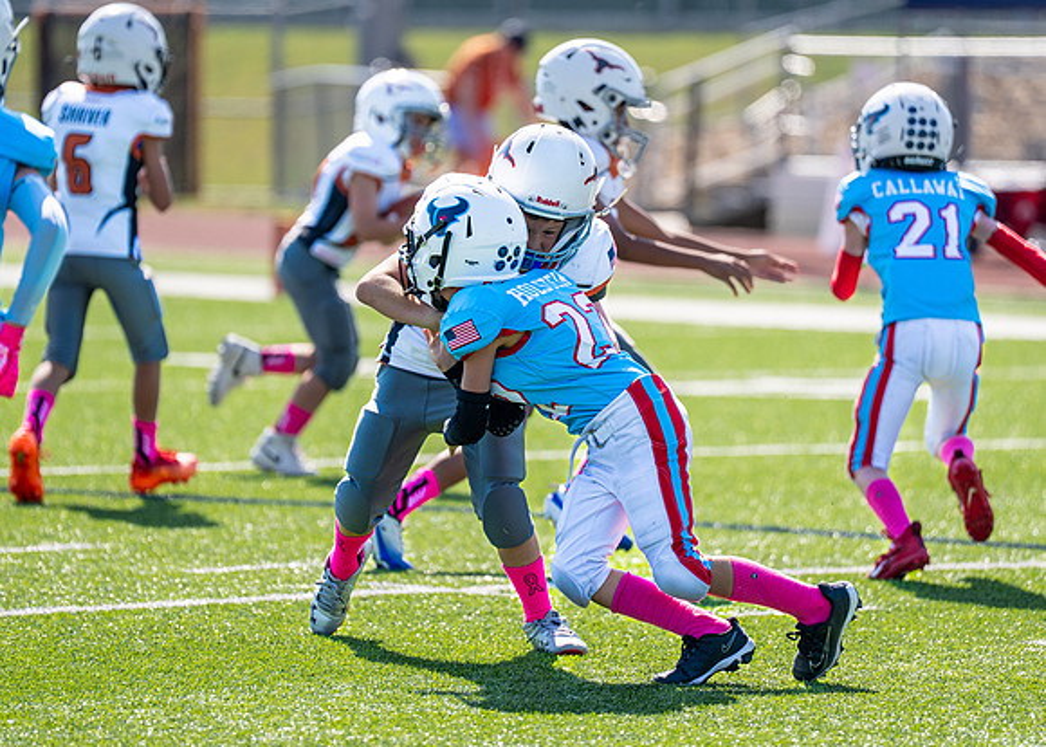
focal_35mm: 266
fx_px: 7899
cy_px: 331
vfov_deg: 5.4
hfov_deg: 7.6
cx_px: 552
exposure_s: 1/1250
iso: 100
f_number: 2.8
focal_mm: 200
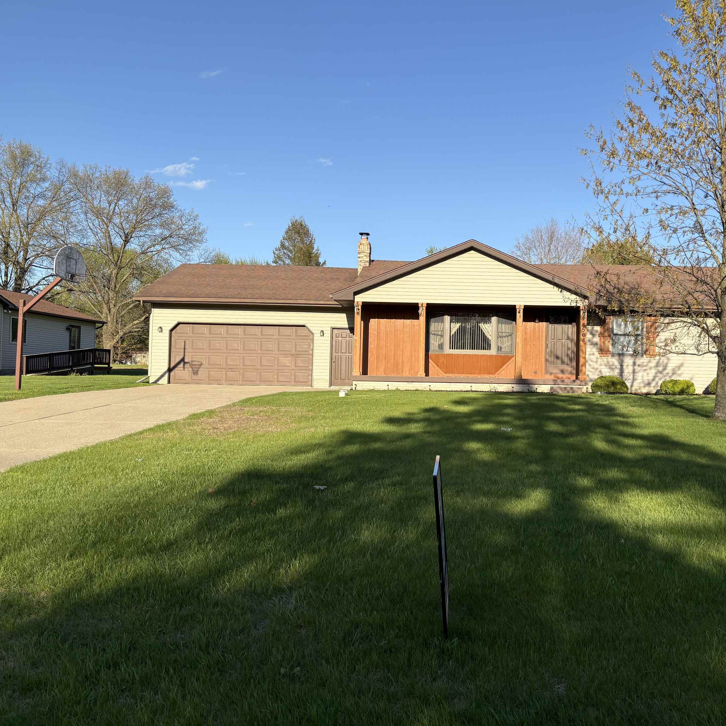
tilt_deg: +1.1
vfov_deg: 52.5
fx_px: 736
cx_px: 462
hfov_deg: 51.9
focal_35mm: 31
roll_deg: -1.3
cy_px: 363
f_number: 1.6
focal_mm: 5.96
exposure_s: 1/2364
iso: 50
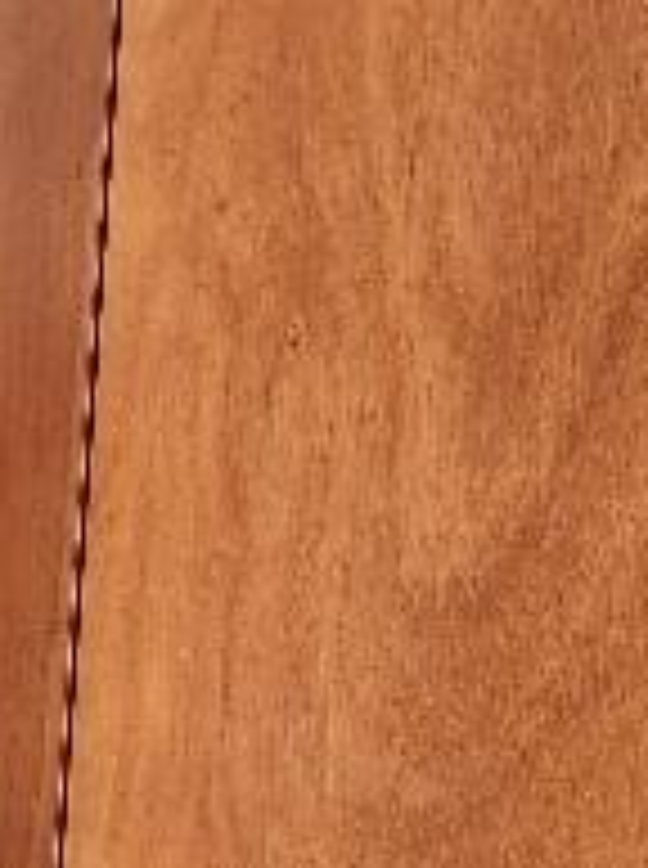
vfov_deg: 31.3
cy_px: 971
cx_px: -454
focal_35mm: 54
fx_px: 1352
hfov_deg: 20.6
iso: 100
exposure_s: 1/50
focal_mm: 2.2
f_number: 2.2
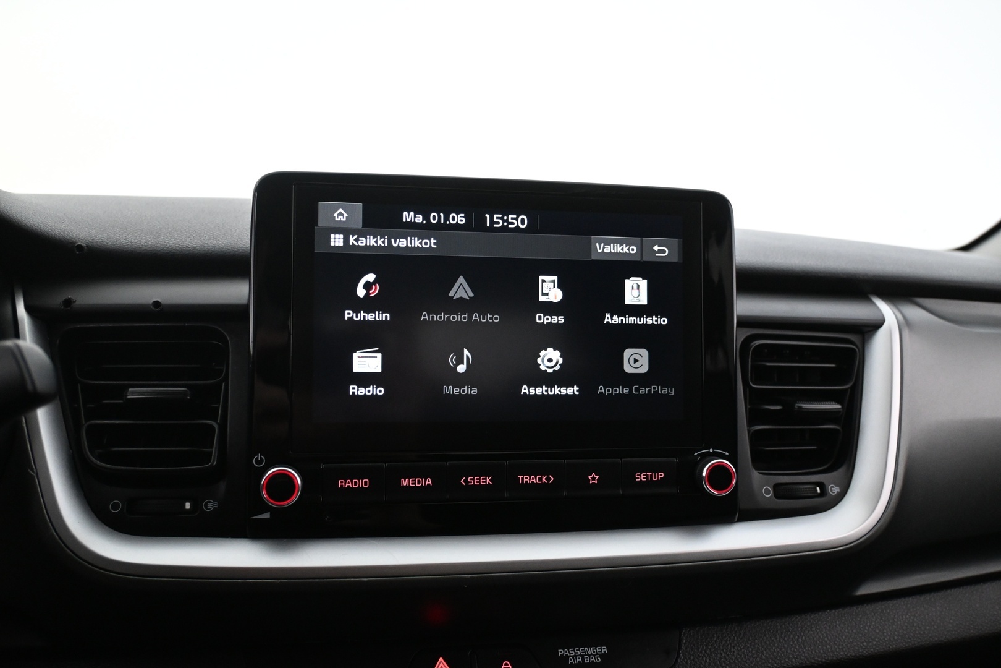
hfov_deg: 58.3
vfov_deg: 40.8
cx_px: 500
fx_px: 897
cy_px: 334
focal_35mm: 32
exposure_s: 1/30
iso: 2000
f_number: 4
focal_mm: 21.5
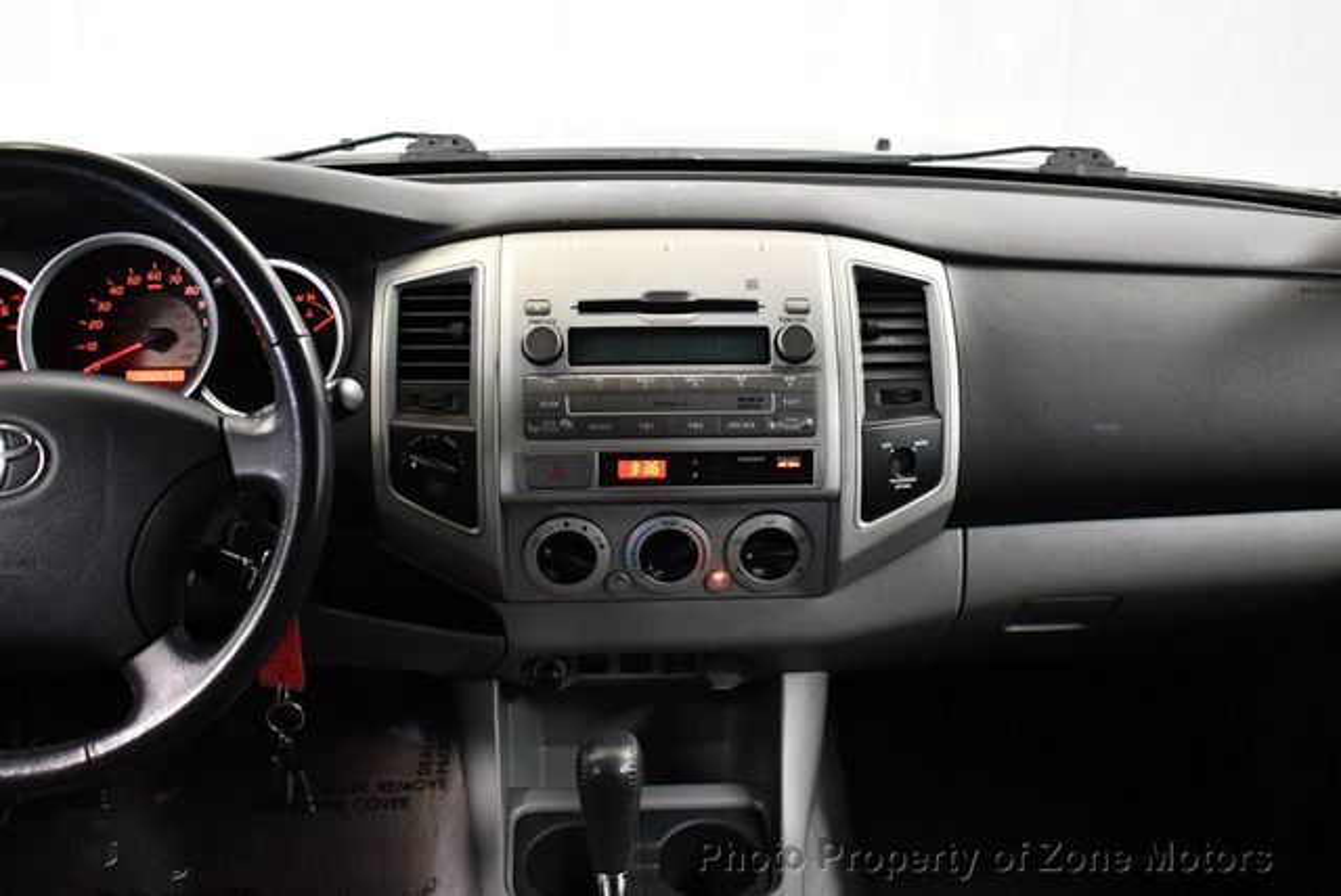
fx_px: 1342
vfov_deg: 36.9
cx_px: 670
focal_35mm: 36
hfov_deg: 53.1
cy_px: 448
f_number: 3.5
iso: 3200
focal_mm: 18
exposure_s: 1/80
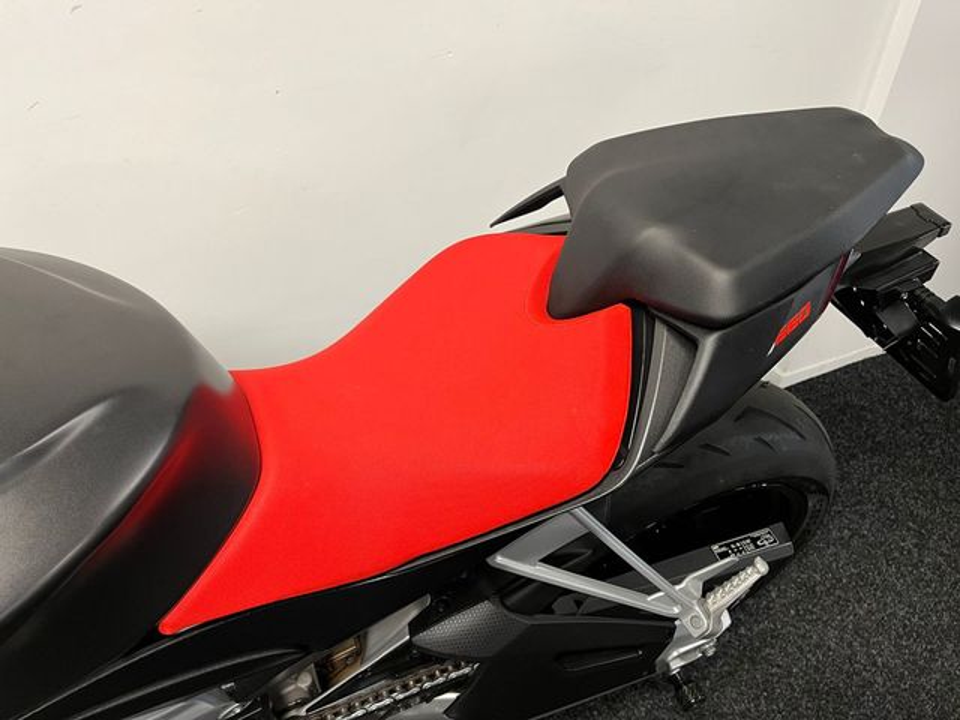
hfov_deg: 67.3
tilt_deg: -42.2
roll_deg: -0.5
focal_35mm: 26
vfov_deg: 53.1
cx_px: 480
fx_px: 721
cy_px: 360
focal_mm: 5.1
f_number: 1.6
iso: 125
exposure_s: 1/50
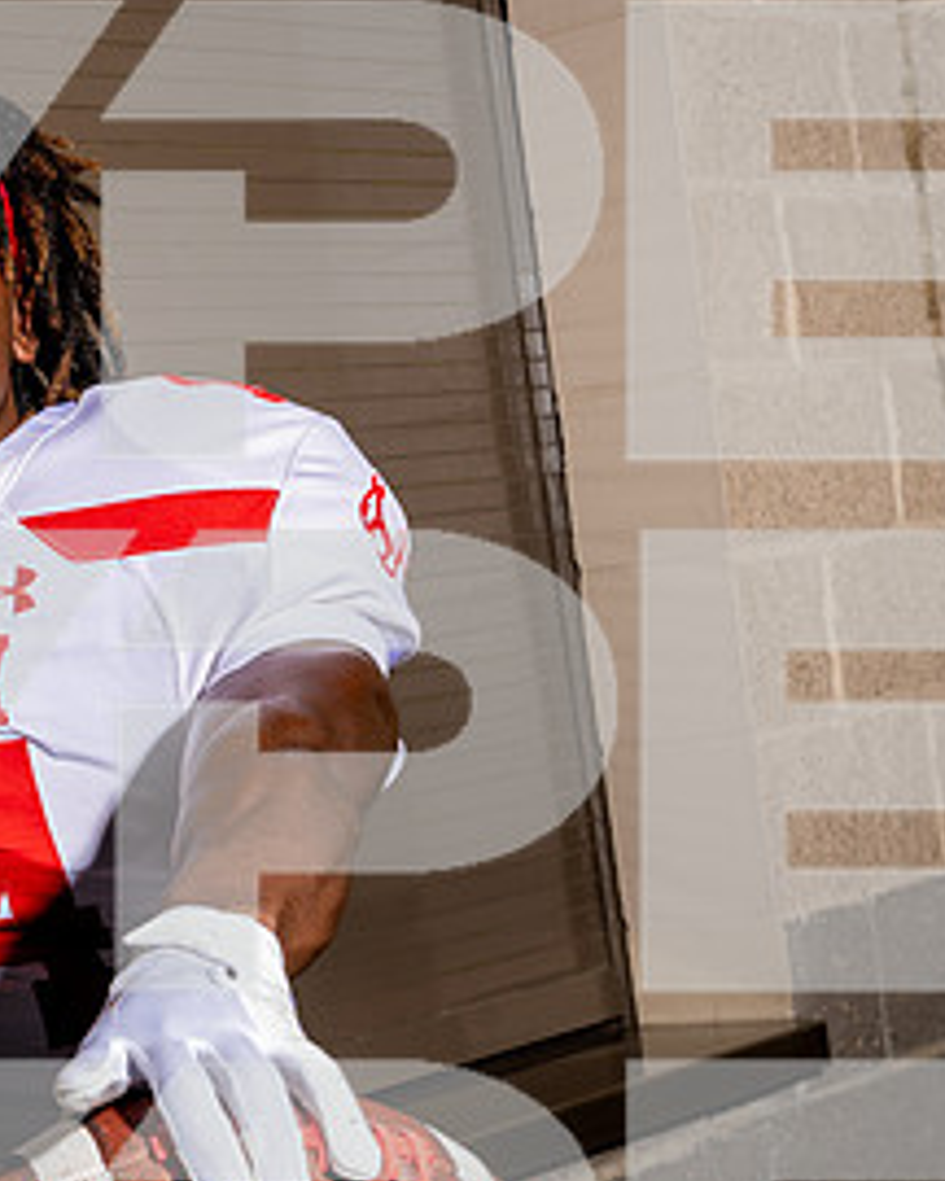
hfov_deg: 14.5
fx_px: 3671
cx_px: 31
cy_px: 763
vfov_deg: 18.2
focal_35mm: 105
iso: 100
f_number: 8
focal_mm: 52
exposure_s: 1/250
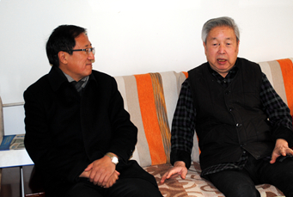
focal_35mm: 62
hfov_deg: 32.5
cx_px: 160
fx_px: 502
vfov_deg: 22.2
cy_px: 105
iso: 200
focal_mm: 35
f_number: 5
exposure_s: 1/60
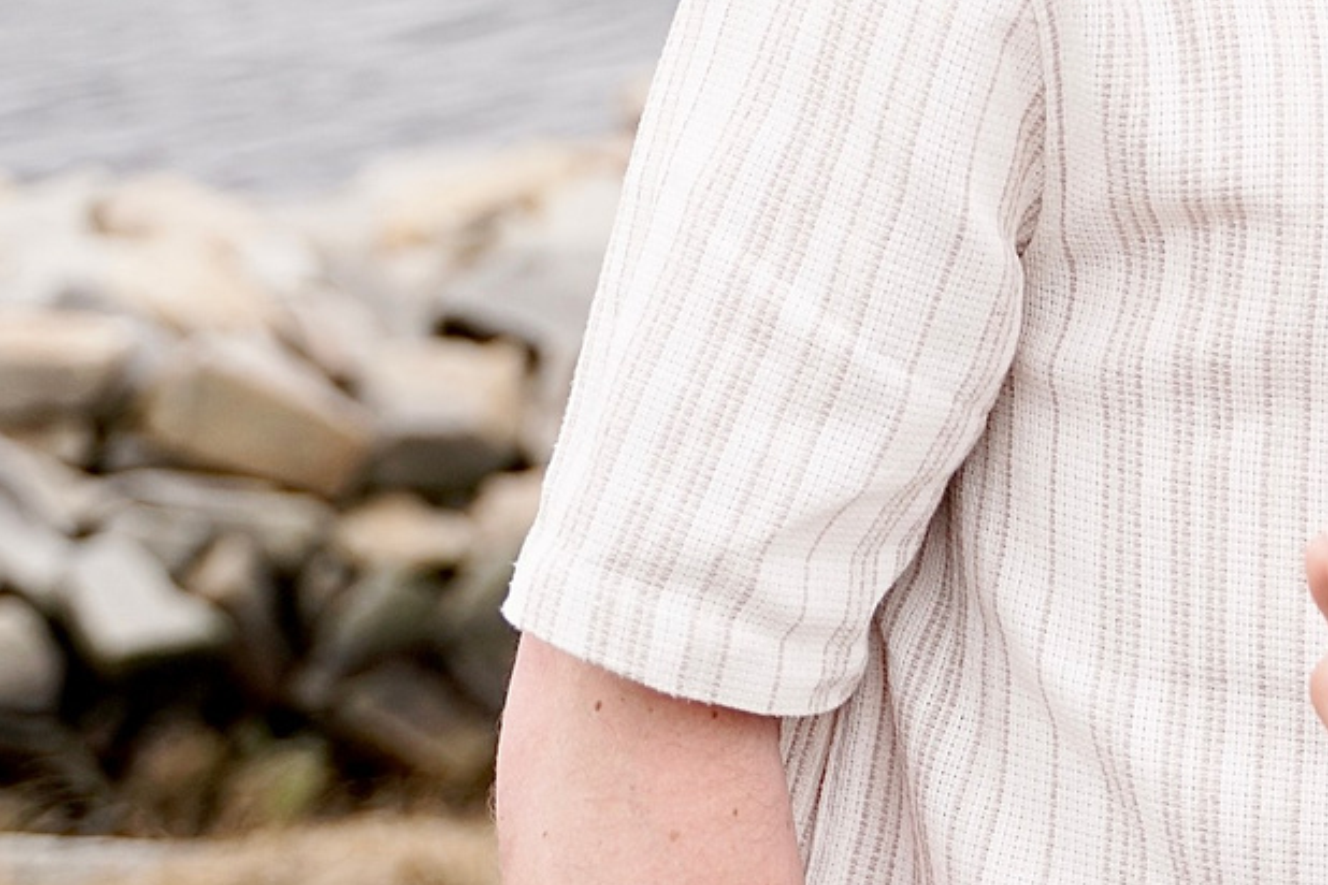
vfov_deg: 9.3
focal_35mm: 145
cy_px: -277
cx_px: 1908
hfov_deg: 13.4
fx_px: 5348
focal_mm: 35
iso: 100
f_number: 2.8
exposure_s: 1/800
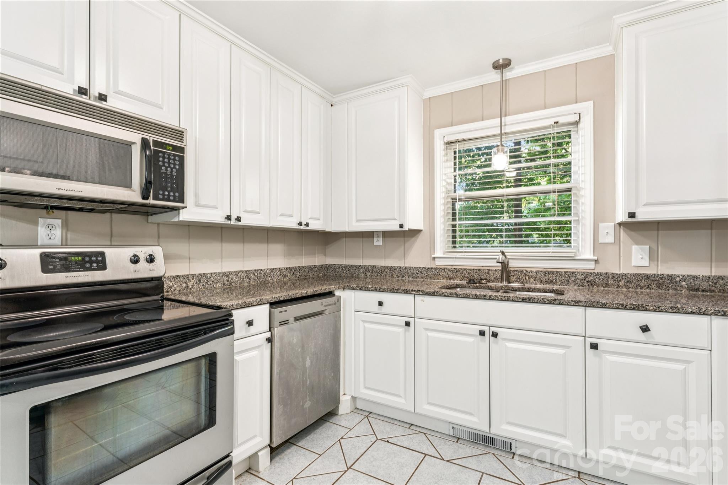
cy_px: 242
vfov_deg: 71.1
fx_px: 340
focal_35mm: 17
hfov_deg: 94.0
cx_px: 364
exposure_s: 1/1.25
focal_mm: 16.8
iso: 100
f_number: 11
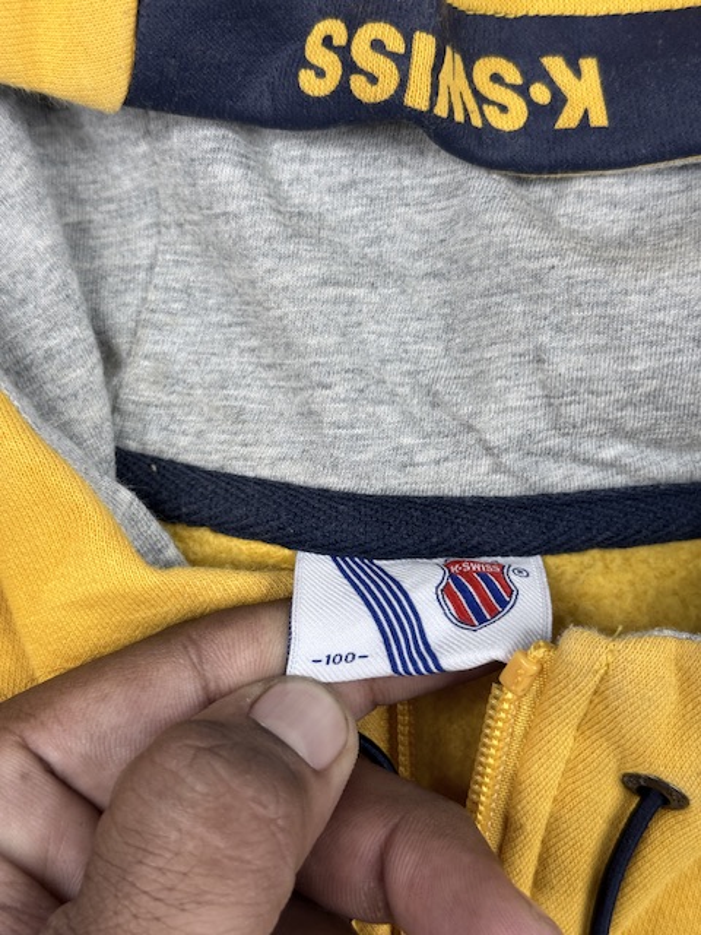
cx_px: 350
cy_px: 468
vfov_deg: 39.7
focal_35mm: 48
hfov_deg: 30.3
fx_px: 1296
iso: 50
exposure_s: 1/121
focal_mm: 6.76
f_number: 1.78
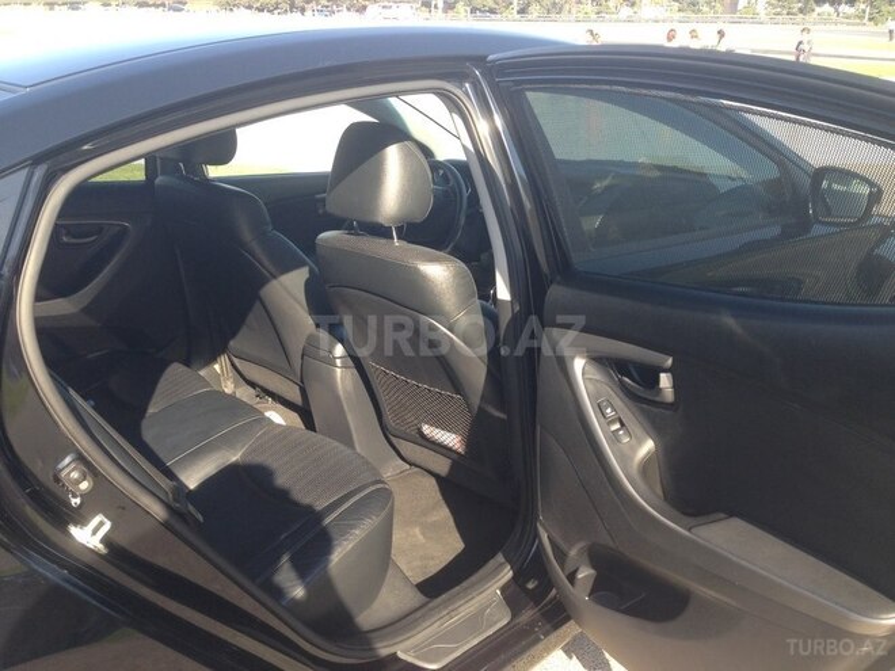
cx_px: 448
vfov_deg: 42.9
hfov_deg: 55.4
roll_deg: +1.0
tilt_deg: -19.9
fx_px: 853
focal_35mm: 33
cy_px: 336
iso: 50
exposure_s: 1/208
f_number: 2.4
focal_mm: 4.12
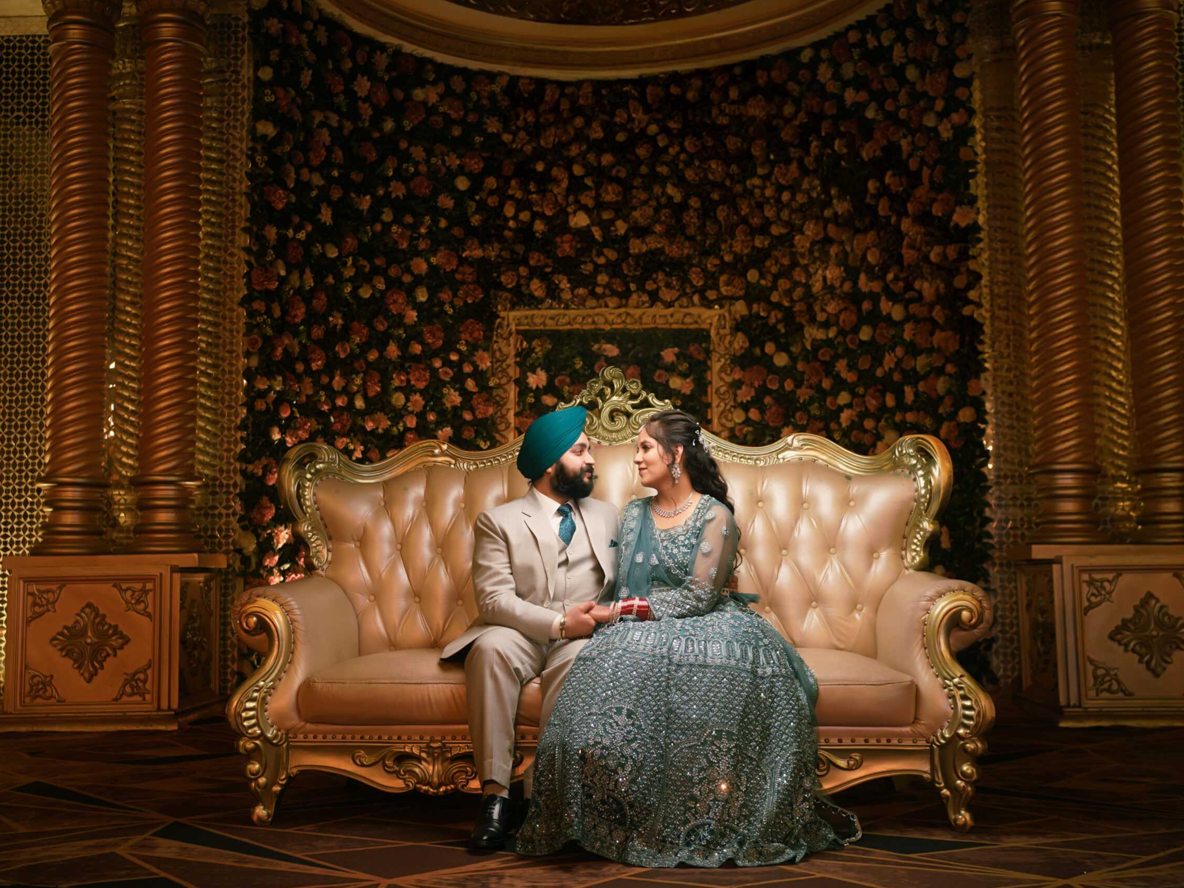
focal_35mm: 38
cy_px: 444
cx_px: 578
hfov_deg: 49.0
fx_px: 1300
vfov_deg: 37.7
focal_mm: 35
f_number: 3.5
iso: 160
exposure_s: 1/80
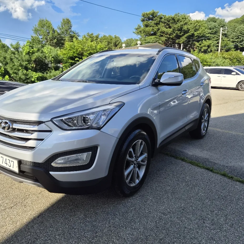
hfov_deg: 57.3
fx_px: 223
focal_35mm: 28
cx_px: 122
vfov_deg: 57.3
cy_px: 121
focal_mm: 5.4
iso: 80
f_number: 1.8
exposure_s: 1/2920
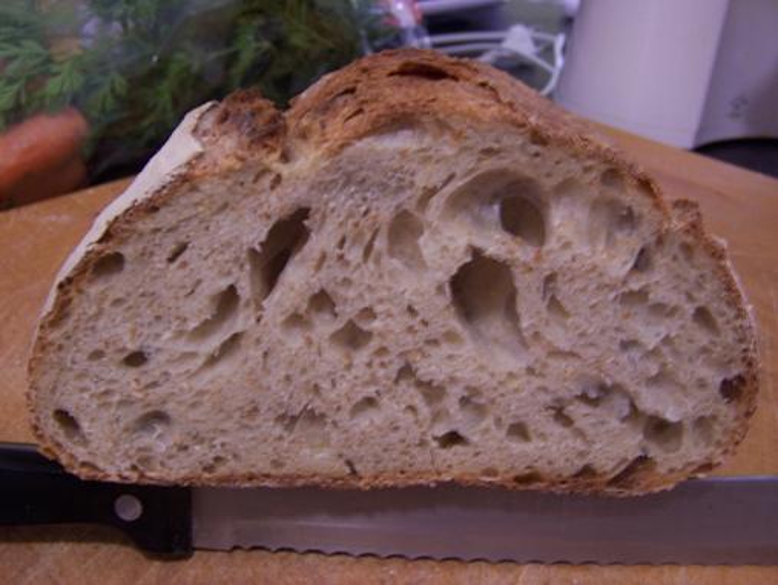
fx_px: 855
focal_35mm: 38
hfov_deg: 48.9
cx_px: 389
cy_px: 292
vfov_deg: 37.8
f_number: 2.8
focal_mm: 6.3
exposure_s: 1/8
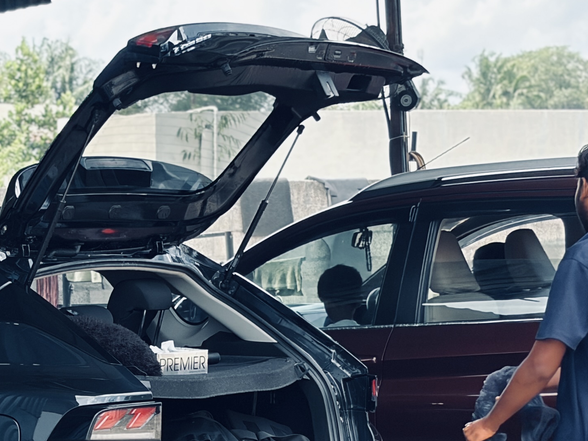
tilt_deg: -2.8
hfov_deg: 13.4
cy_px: 392
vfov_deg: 10.1
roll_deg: +2.4
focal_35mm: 146
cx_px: 23
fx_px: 2480
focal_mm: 5.96
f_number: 1.6
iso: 50
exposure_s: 1/566
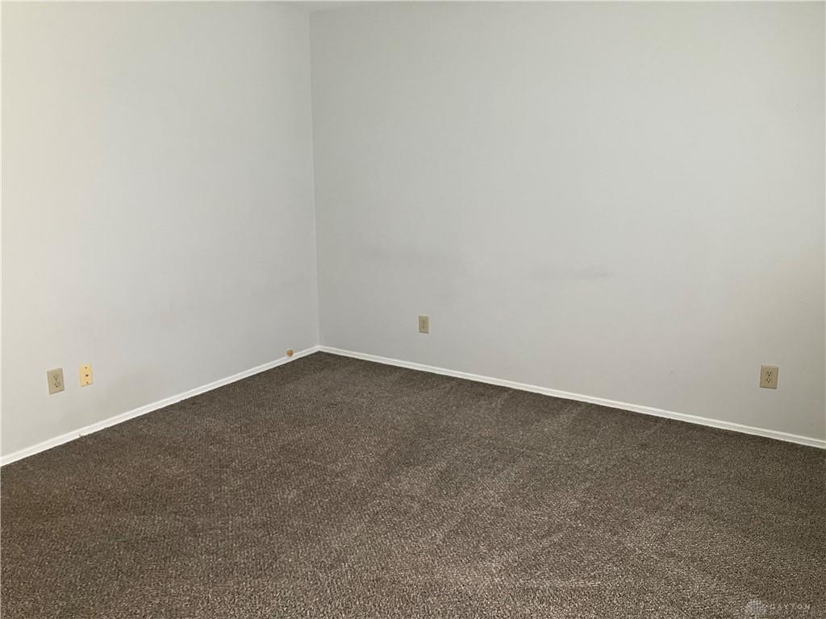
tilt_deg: -13.5
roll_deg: -0.4
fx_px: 668
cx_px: 413
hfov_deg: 63.4
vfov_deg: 49.7
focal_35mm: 28
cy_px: 310
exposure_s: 1/60
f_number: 1.8
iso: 125
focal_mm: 3.99
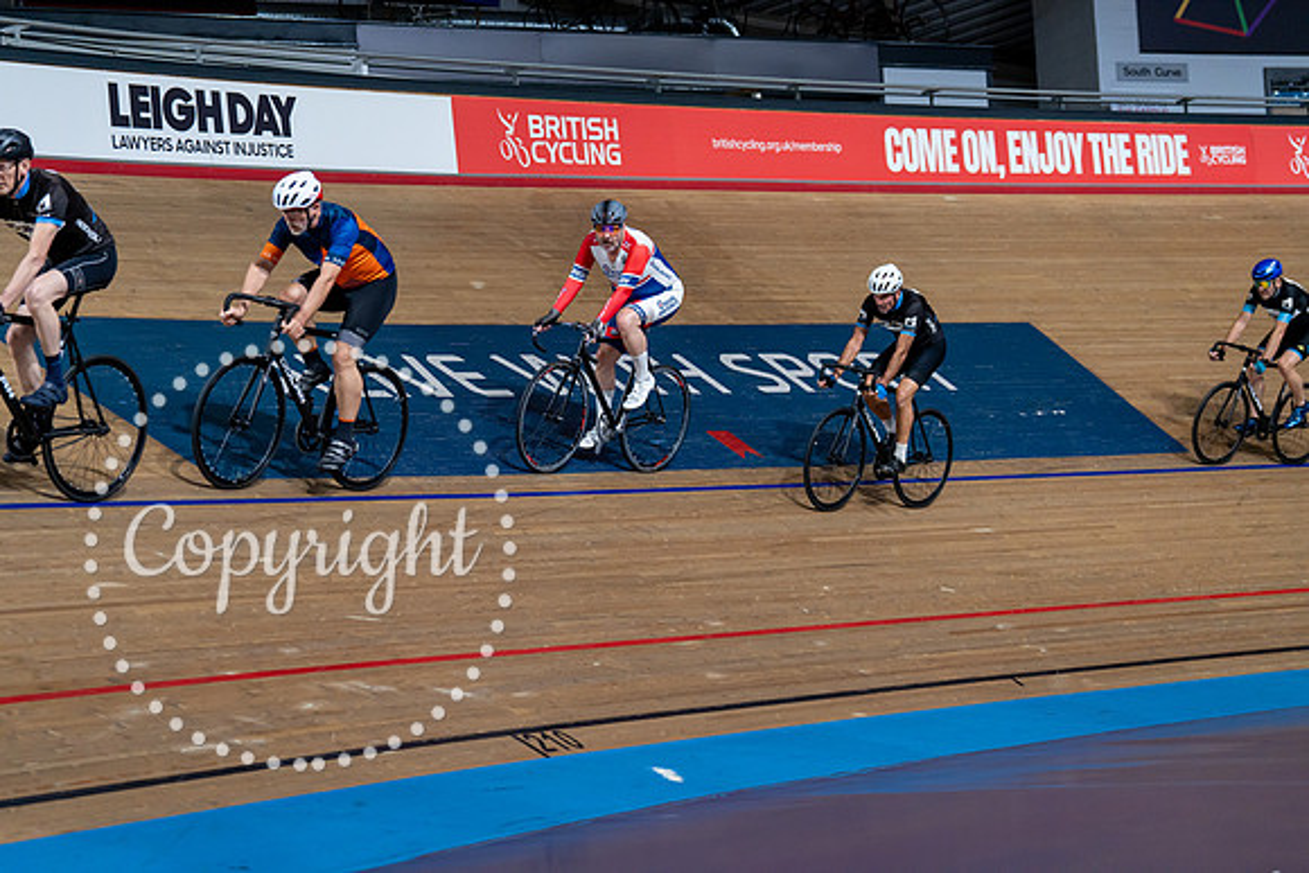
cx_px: 654
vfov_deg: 19.5
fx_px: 2546
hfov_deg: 28.8
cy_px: 436
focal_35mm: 70
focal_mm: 70
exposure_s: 1/800
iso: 2500
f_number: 3.2
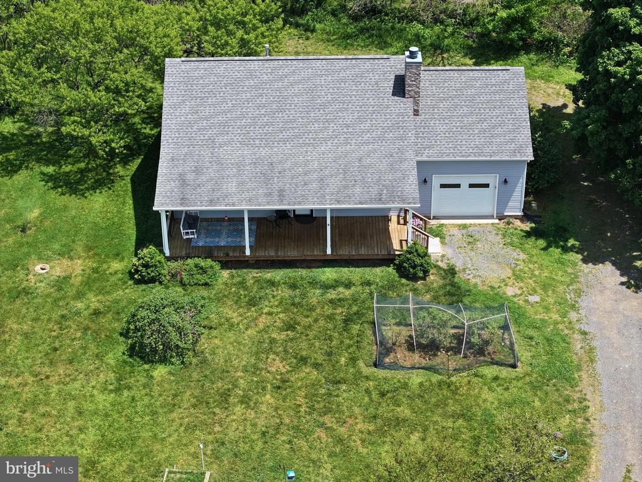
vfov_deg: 21.0
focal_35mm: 70
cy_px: 241
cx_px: 321
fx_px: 1298
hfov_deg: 27.8
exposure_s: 1/640
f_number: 2.8
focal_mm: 19.35
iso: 100
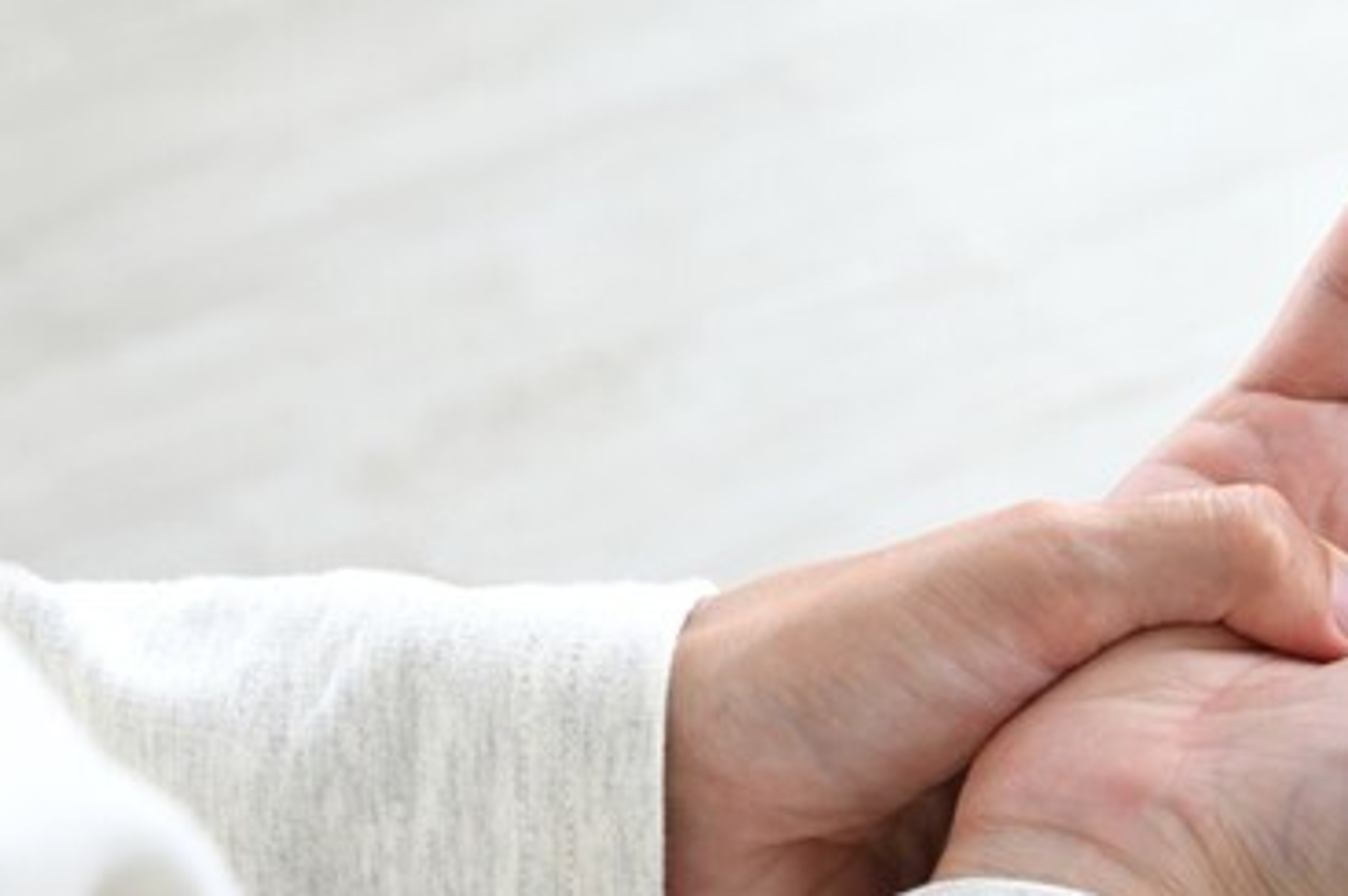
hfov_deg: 11.2
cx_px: 1058
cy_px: 637
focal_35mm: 183
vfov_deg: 7.5
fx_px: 6846
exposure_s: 1/50
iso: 640
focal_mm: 112
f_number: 10
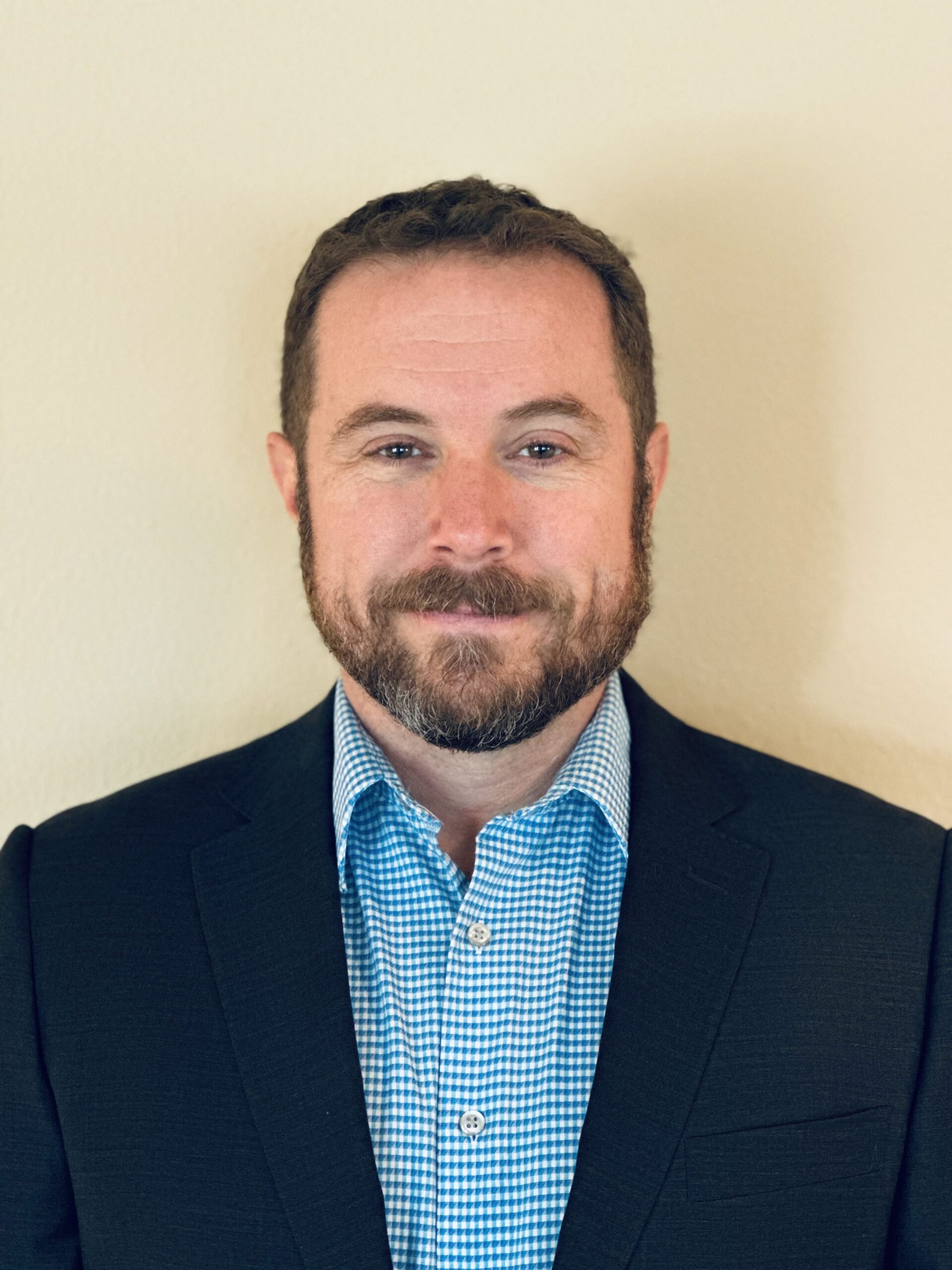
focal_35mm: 77
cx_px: 476
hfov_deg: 19.1
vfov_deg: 25.3
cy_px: 635
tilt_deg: -3.9
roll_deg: -0.1
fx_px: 2824
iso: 400
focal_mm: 9
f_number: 2.8
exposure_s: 1/15
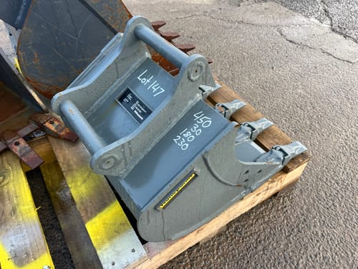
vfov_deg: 53.1
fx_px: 269
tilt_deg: -48.1
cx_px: 179
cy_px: 134
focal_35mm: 26
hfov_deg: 67.3
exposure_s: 1/124
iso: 32
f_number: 1.6
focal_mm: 5.1
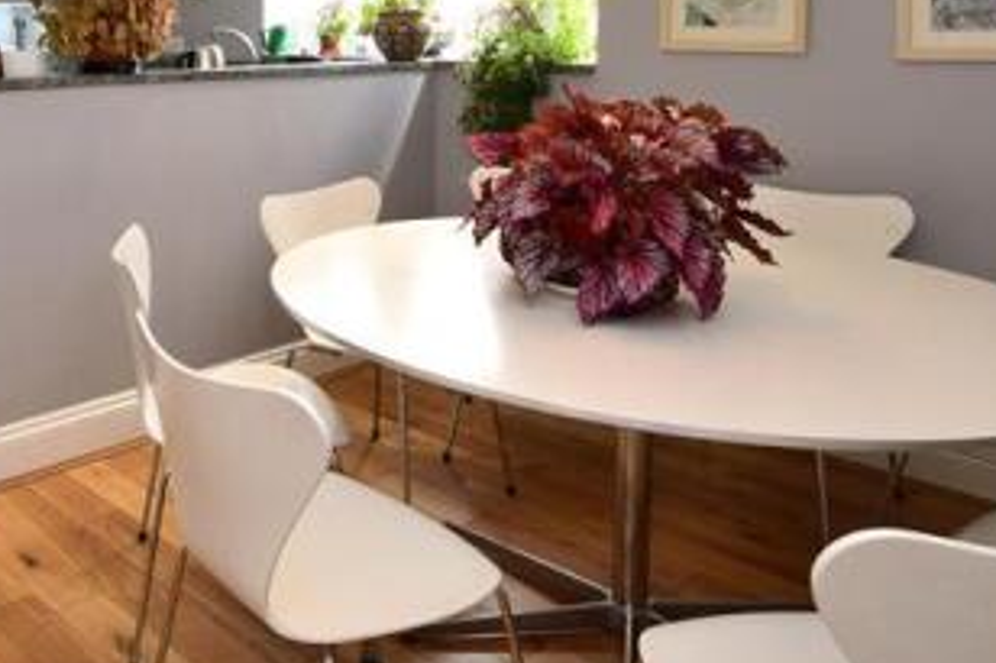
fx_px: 885
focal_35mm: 32
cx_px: 136
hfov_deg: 52.9
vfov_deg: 38.3
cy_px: 66
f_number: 8
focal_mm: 10
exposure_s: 1/30
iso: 200
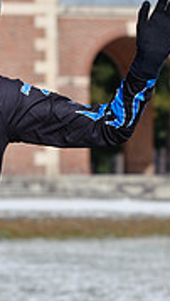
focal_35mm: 295
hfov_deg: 4.1
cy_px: 172
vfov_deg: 7.3
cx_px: -29
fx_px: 2358
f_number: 6.3
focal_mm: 112
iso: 200
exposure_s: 1/1000
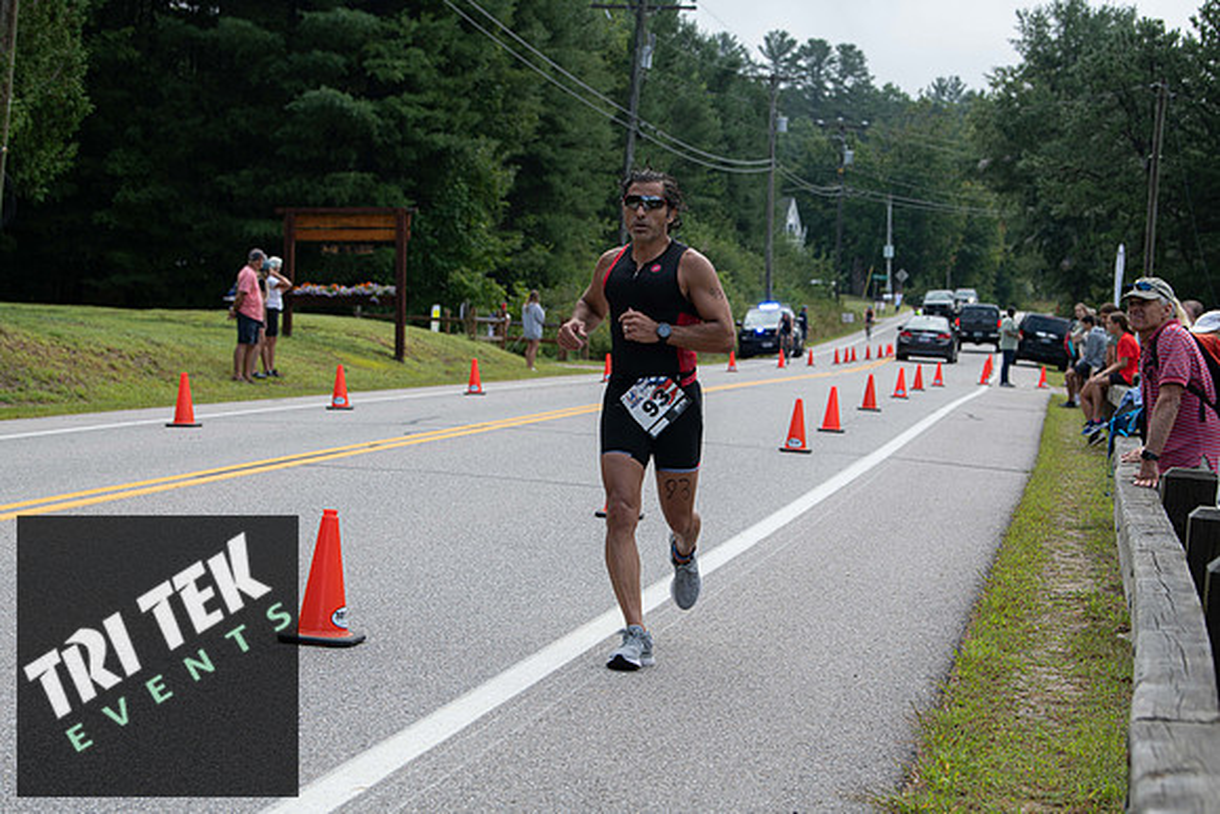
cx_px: 610
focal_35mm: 82
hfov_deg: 24.8
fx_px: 2779
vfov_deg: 16.7
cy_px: 407
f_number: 6.3
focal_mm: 82
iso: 200
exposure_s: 1/250
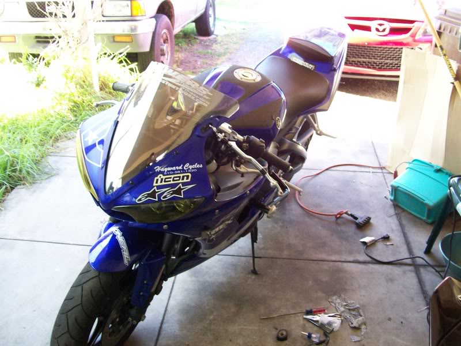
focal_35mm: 36
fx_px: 479
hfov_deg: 51.4
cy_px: 173
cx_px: 230
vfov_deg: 39.7
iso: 160
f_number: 2.7
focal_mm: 6
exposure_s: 1/28.4
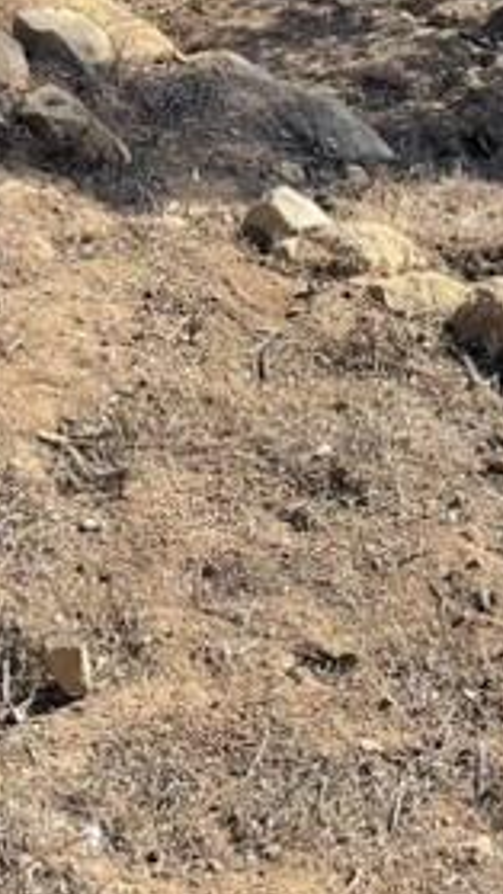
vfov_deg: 18.9
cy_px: -298
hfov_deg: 11.6
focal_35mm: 104
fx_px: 2465
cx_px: 183
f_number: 1.6
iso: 32
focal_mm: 4.2
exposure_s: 1/1689
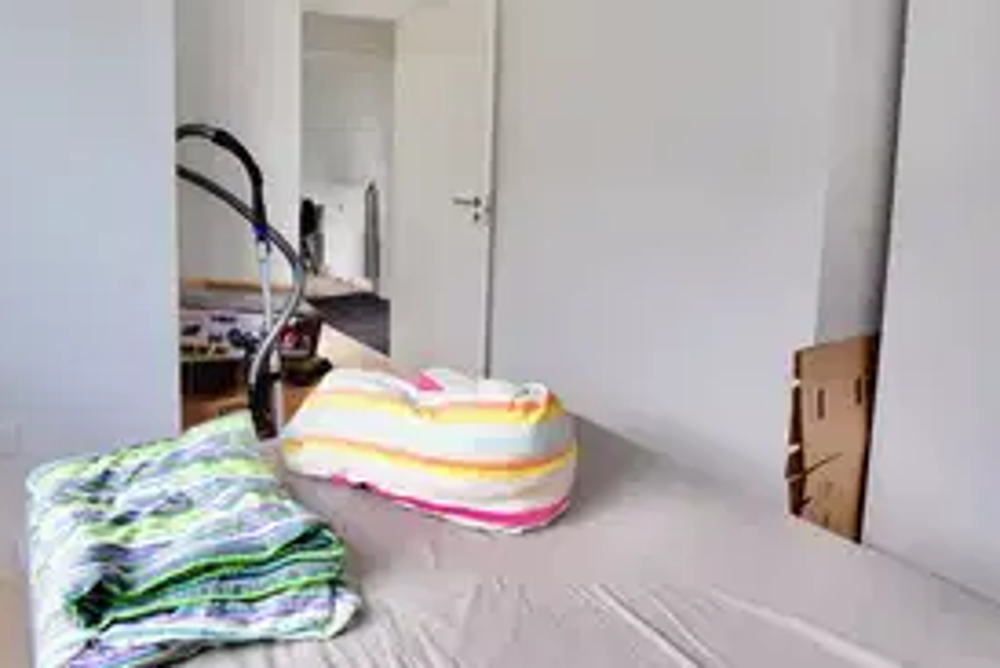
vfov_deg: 54.0
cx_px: 369
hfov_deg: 74.6
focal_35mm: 23
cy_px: 219
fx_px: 639
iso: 1600
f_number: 5.6
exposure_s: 1/100
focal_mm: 10
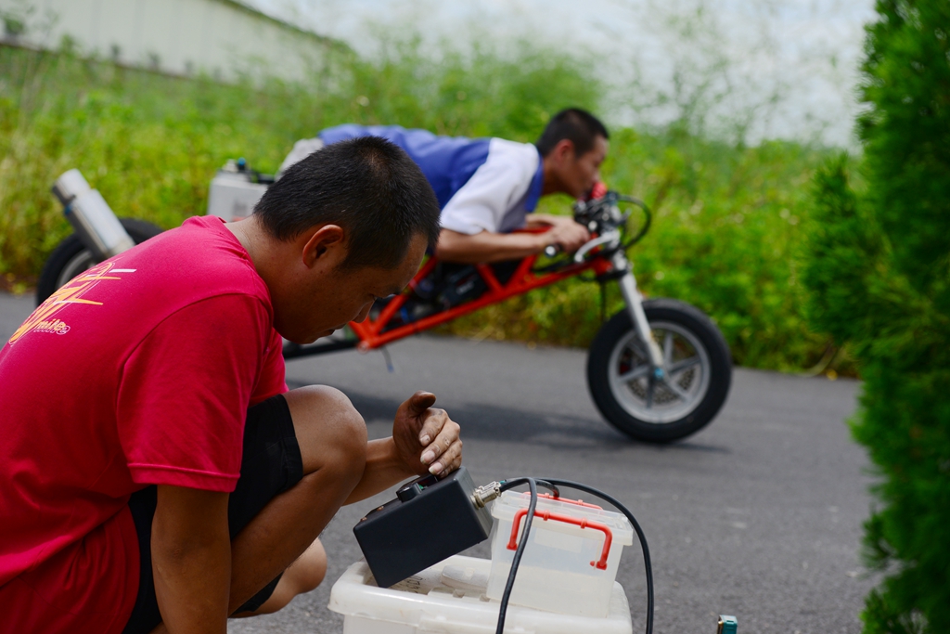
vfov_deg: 19.5
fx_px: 1847
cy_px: 317
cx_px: 475
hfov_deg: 28.8
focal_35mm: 70
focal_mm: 70
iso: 200
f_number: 4.5
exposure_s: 1/2500
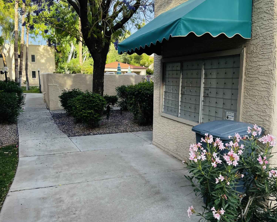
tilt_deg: -6.3
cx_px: 139
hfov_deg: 52.9
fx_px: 279
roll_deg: -0.6
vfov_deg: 43.3
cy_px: 117
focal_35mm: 34
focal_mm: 5.7
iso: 50
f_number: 1.5
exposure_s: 1/539
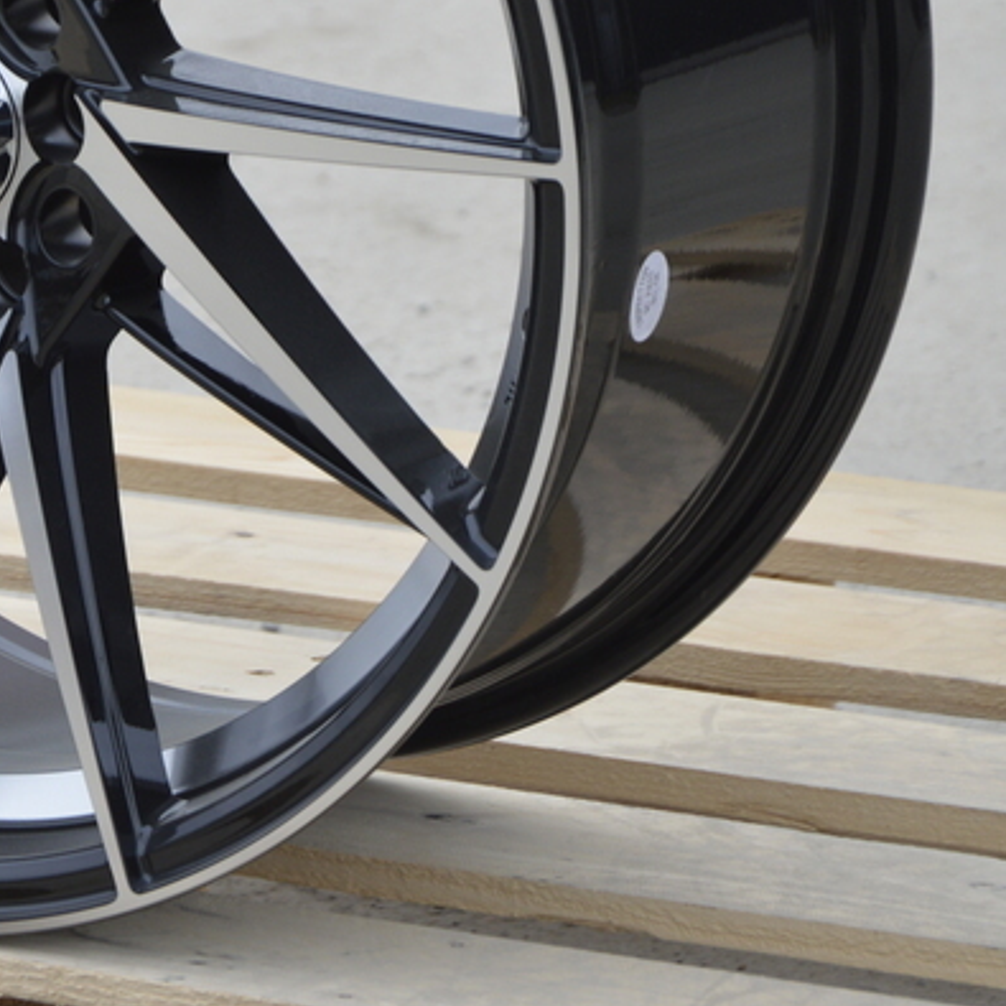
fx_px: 11475
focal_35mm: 349
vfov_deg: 5.0
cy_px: 79
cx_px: -90
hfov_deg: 5.0
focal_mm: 90
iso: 160
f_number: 5.6
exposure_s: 1/125
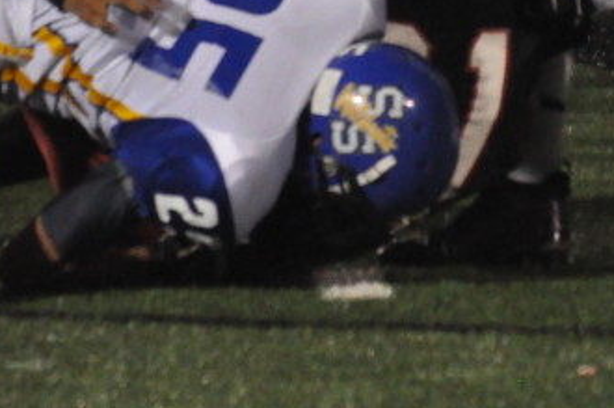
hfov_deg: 2.5
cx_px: 376
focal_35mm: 818
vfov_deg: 1.7
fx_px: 13931
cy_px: 13
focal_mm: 180
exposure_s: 1/400
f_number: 5.6
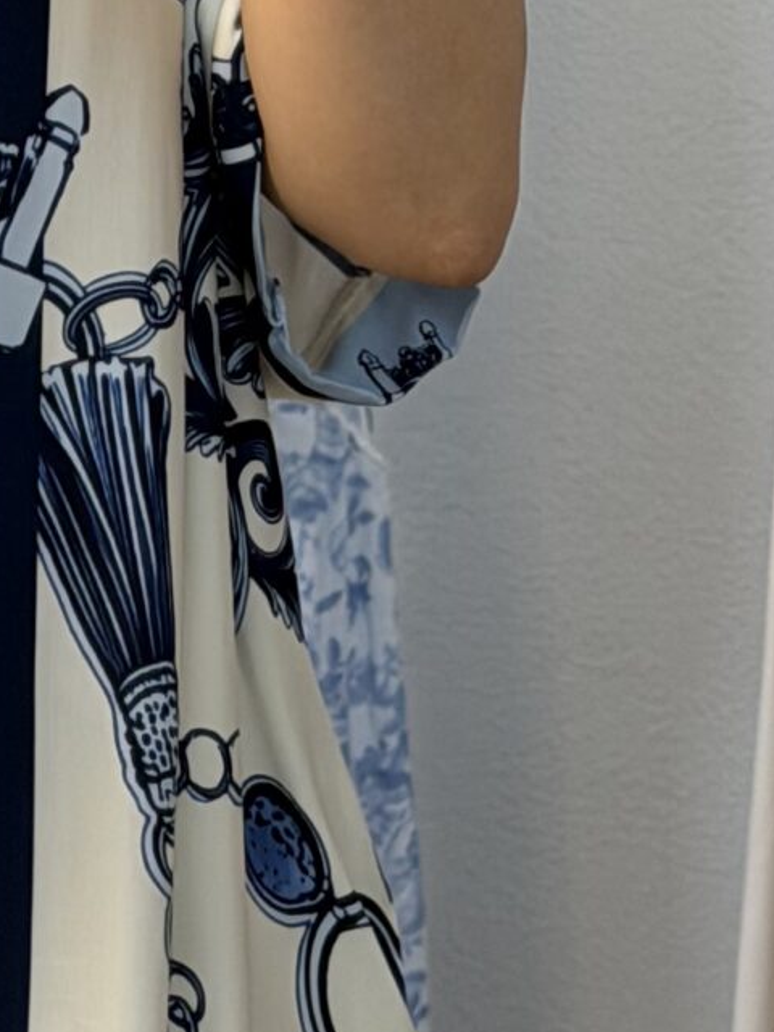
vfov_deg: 10.3
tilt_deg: -26.4
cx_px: -535
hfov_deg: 7.5
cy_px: 360
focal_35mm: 192
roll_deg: -2.5
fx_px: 5724
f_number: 1.78
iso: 64
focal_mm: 6.76
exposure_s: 1/95
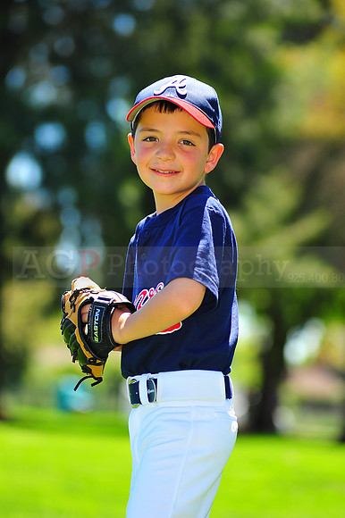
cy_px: 259
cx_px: 172
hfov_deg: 7.6
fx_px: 2590
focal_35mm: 180
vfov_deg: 11.4
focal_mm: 180
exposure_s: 1/400
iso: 200
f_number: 5
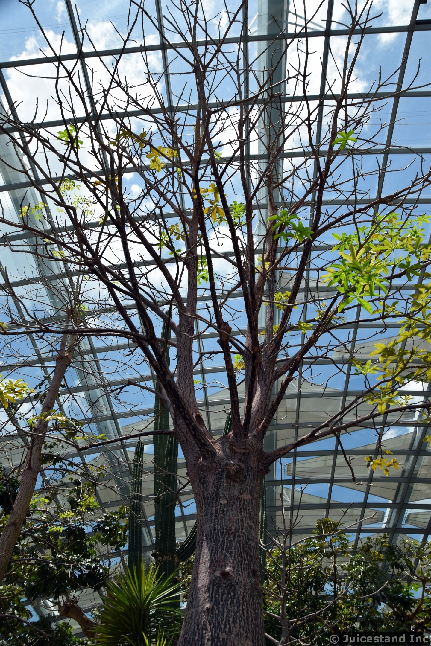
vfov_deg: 57.2
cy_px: 323
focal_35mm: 33
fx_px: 593
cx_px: 216
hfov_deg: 40.0
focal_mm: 22
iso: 200
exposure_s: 1/400
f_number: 10
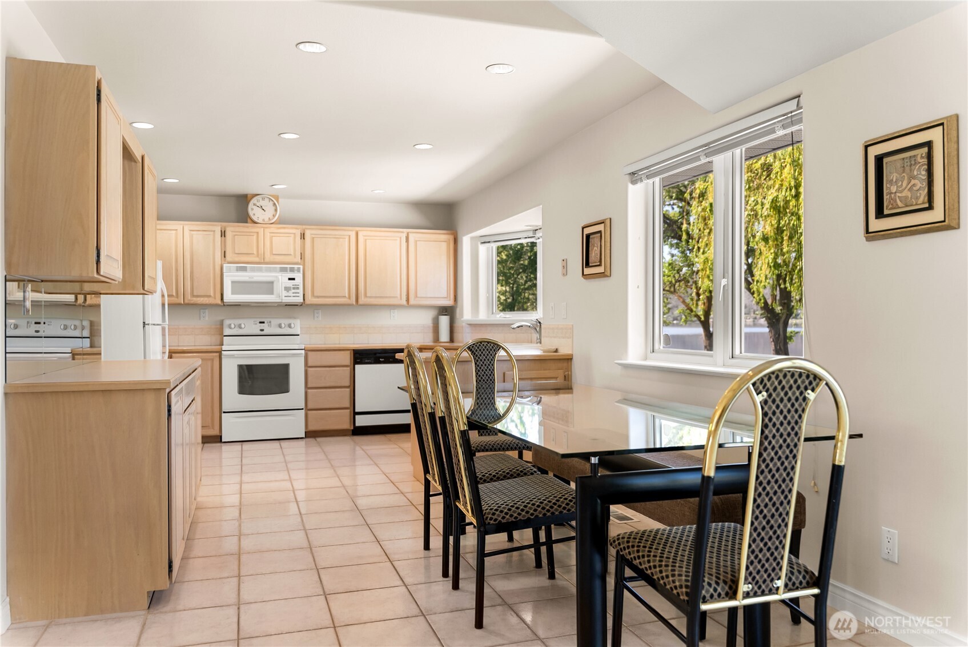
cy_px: 324
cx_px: 484
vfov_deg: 47.7
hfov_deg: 67.0
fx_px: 732
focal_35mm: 27
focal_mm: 27.2
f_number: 2.8
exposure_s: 1/200
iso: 400
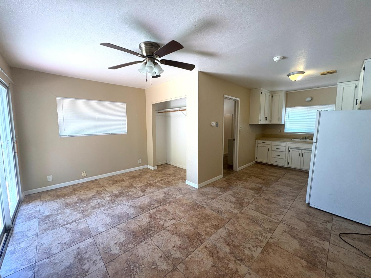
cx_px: 186
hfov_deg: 102.1
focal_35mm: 14
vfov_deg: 85.7
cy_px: 139
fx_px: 150
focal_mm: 2.22
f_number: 2.2
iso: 100
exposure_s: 1/99
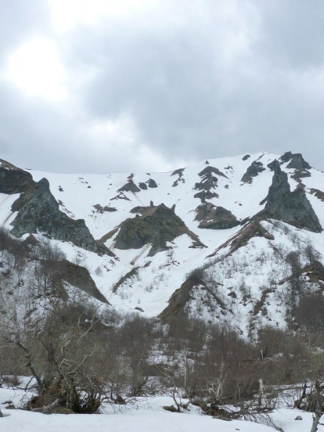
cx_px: 238
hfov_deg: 29.3
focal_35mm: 49
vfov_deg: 38.8
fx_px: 612
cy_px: 259
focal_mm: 5.2
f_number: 3.5
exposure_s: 1/500
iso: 125
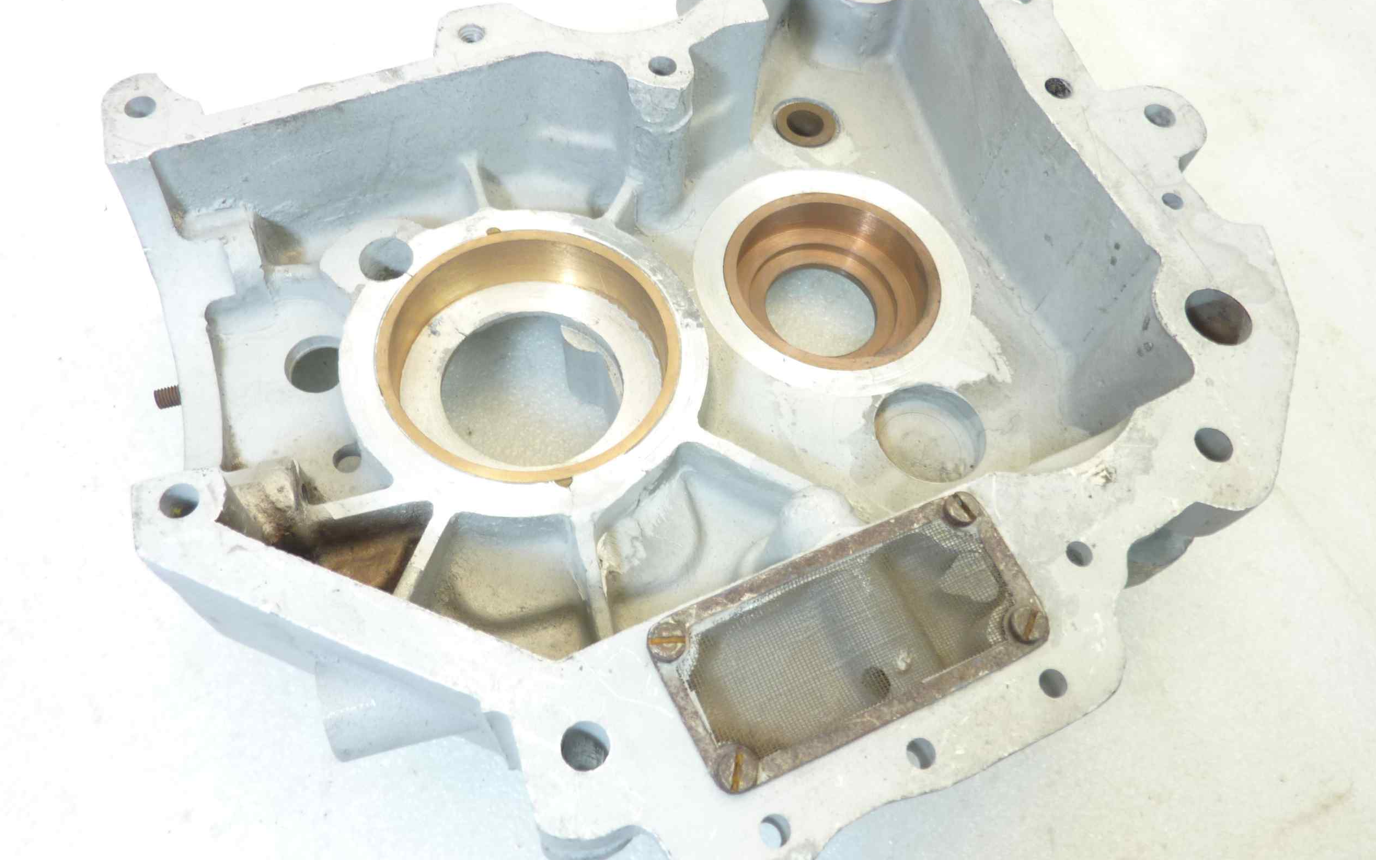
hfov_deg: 68.4
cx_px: 695
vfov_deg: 46.0
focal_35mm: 27
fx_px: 1012
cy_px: 404
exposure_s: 1/15
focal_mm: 4.1
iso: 80
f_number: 3.3
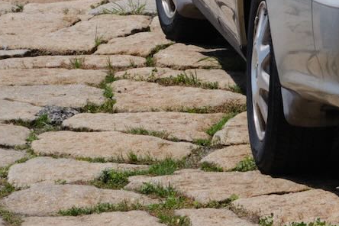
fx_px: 1780
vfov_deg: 7.0
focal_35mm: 189
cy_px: -228
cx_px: 320
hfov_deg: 10.8
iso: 250
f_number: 7.1
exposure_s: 1/1300
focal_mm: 27
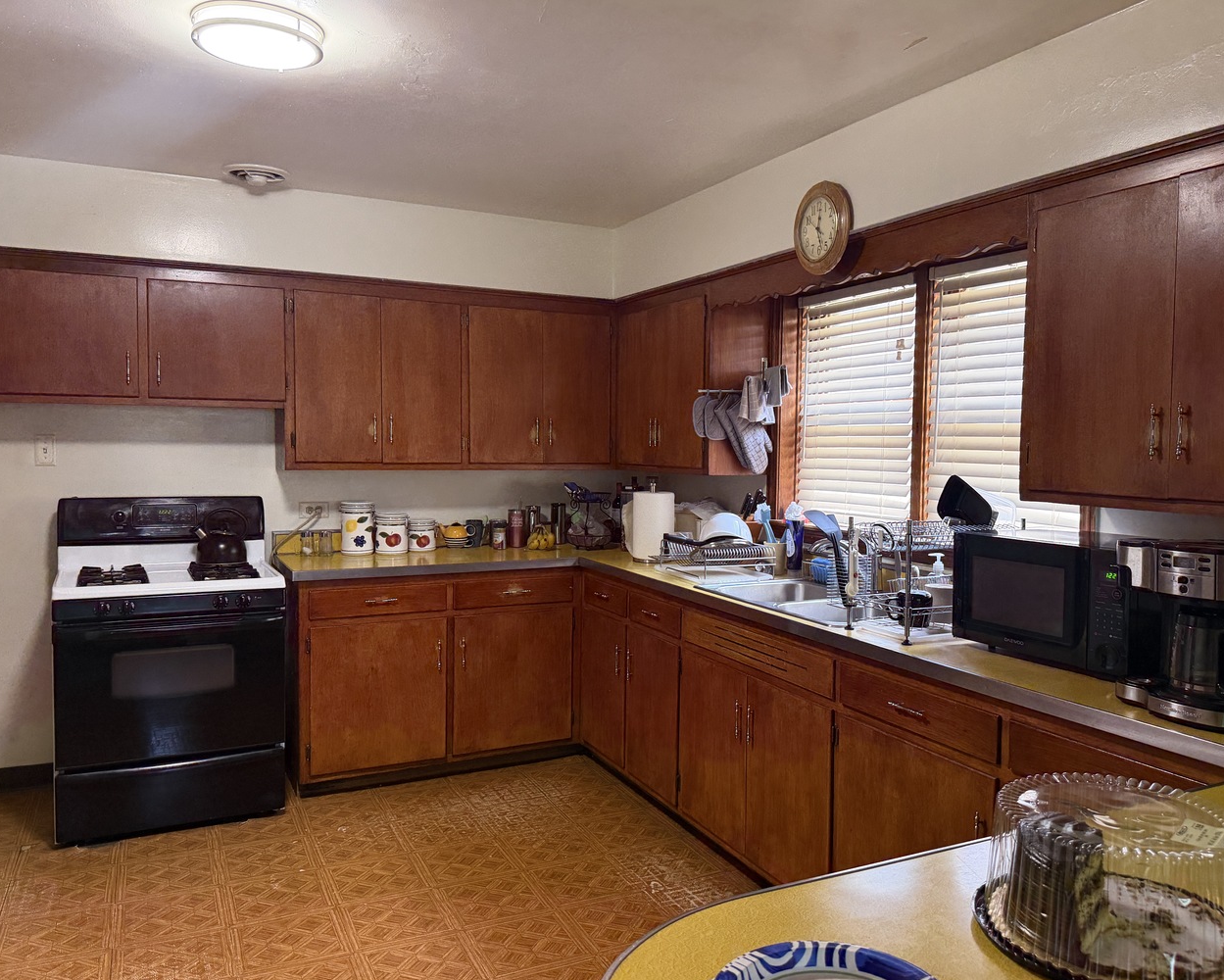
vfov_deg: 53.2
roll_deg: -0.7
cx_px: 647
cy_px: 482
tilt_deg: -2.4
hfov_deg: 64.0
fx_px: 978
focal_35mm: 27
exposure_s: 1/60
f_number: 1.78
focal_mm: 6.76
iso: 320
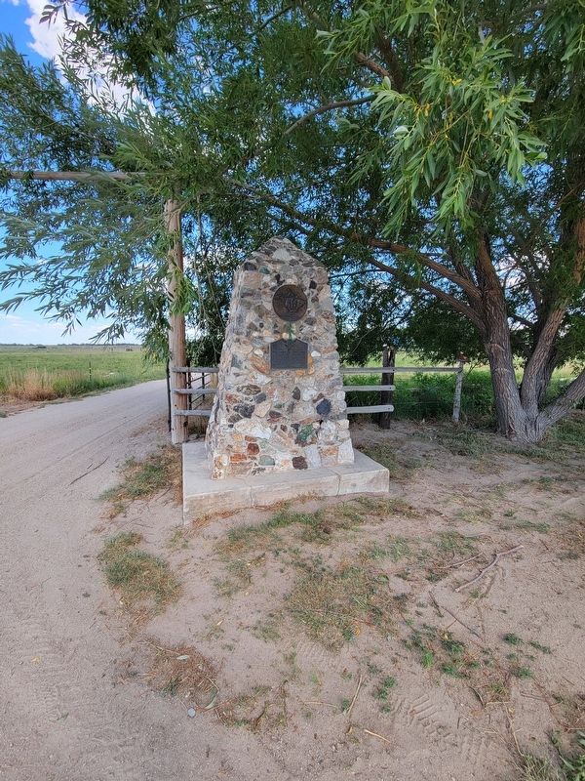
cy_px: 390
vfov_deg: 106.2
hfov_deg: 89.9
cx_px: 292
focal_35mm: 13
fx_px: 293
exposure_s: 1/427
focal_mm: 2.2
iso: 50
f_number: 2.2
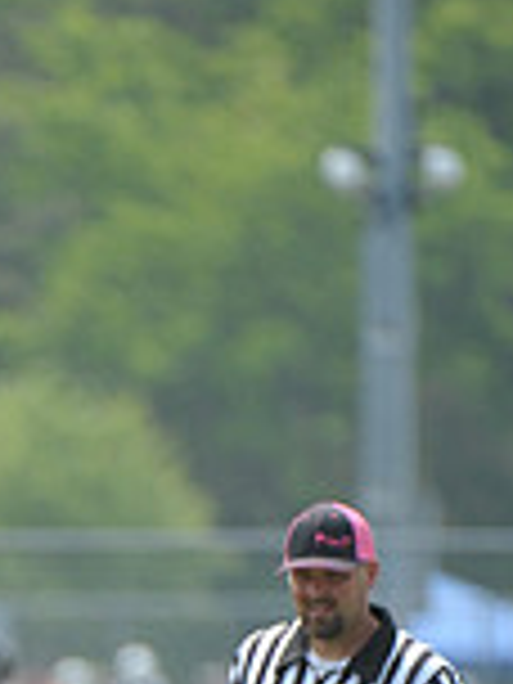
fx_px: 24640
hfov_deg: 1.2
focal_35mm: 1247
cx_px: -202
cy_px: 990
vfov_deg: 1.6
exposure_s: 1/2500
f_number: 4
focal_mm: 340
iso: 640
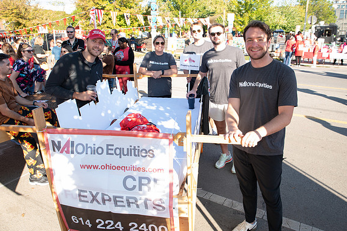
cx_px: 179
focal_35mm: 26
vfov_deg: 49.5
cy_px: 110
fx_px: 251
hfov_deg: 69.4
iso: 400
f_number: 6.3
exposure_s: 1/200
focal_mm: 24
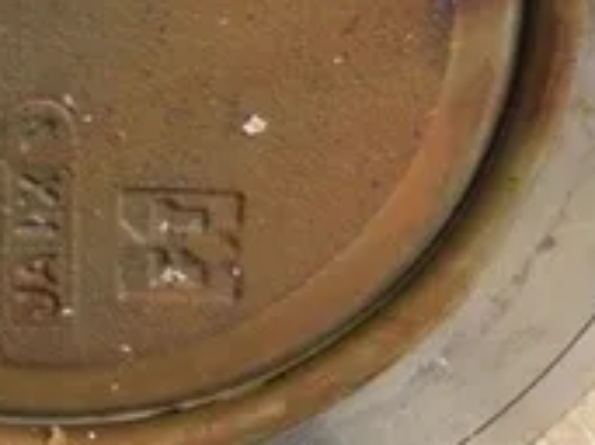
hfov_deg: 22.7
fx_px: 1408
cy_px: -10
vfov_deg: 17.5
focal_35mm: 82
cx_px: -35
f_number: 2.4
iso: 400
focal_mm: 4.28
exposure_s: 1/17
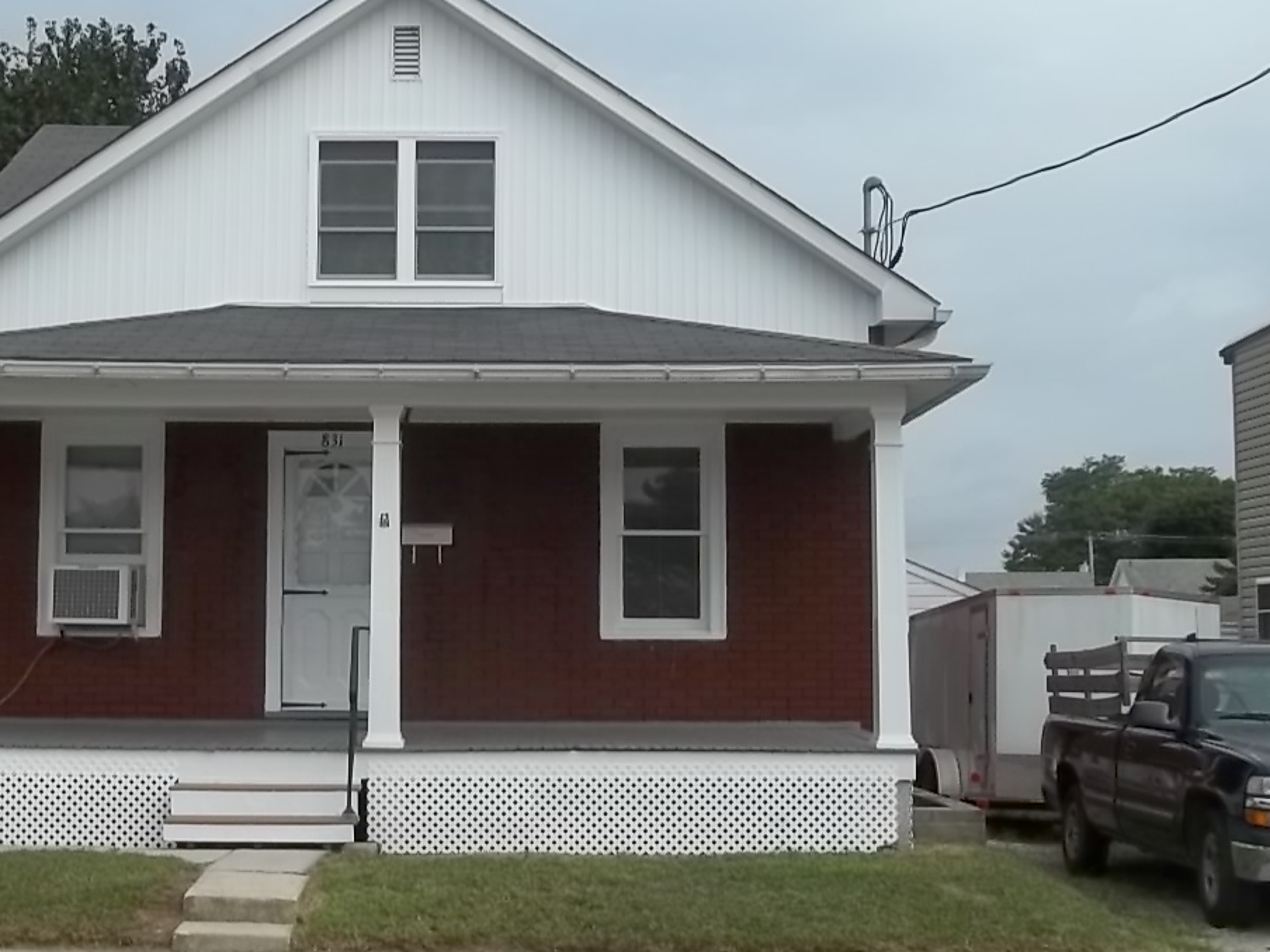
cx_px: 434
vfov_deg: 28.6
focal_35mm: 51
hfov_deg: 37.1
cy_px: 507
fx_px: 1871
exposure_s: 1/125
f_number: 8
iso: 64
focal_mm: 6.5
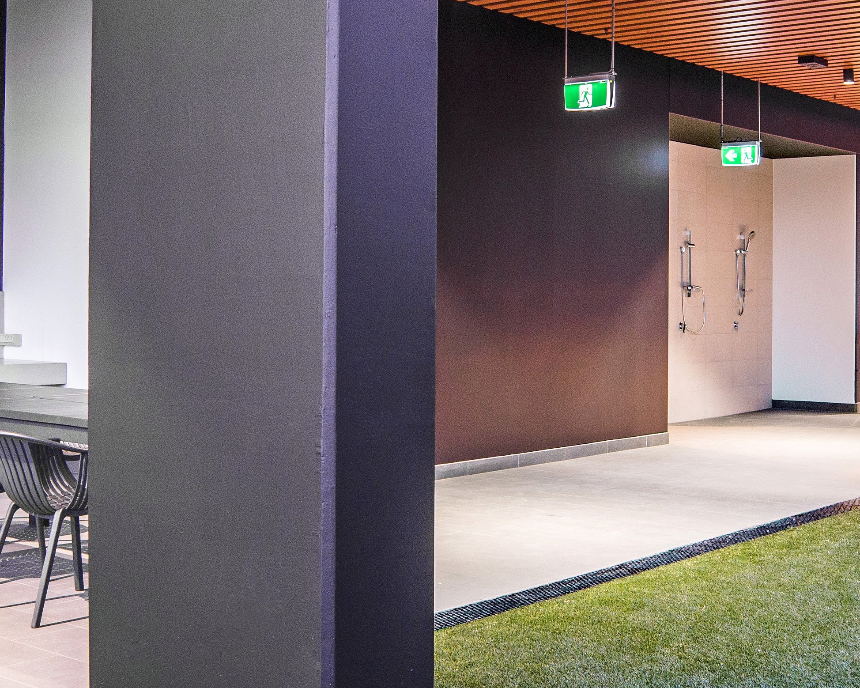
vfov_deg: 26.2
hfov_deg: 32.4
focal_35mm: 58
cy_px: 286
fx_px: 1476
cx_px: 505
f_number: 8
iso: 400
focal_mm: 20
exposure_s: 1/2
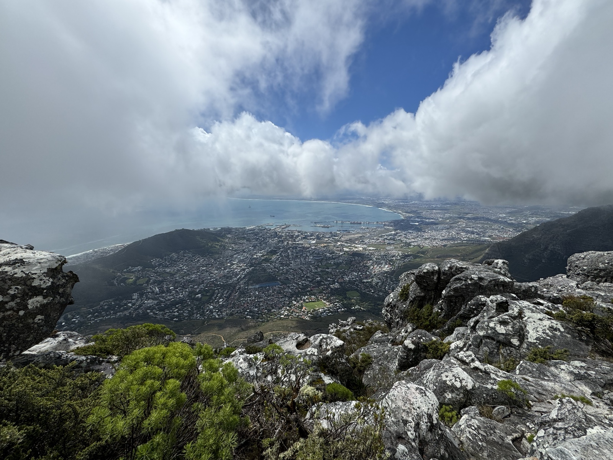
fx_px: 248
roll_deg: +1.0
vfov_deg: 85.7
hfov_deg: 102.1
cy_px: 230
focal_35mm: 14
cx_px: 306
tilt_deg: -10.0
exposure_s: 1/3906
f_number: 2.2
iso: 50
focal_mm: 2.22
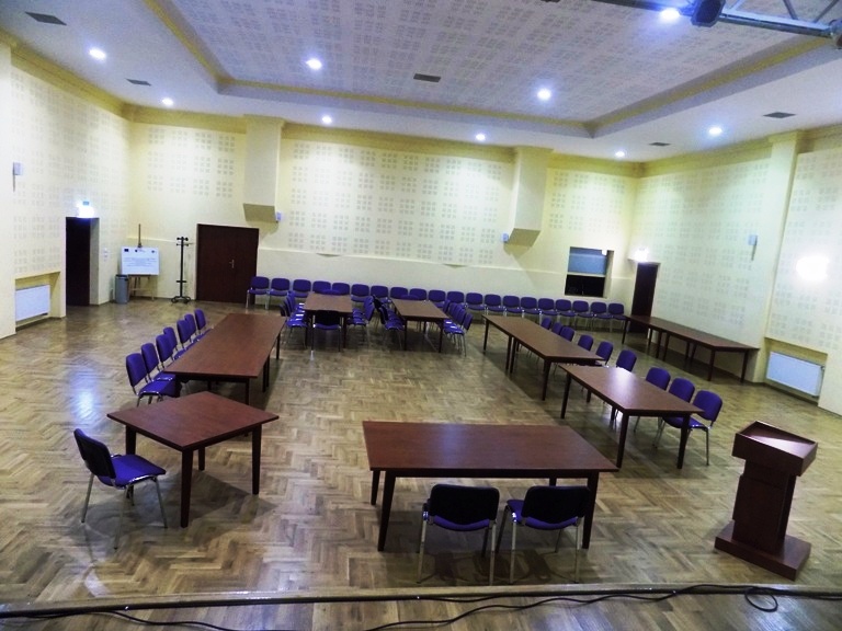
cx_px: 421
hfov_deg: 73.9
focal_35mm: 23
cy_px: 316
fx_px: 559
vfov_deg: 58.9
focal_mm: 4
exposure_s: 1/25
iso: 400
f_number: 3.1
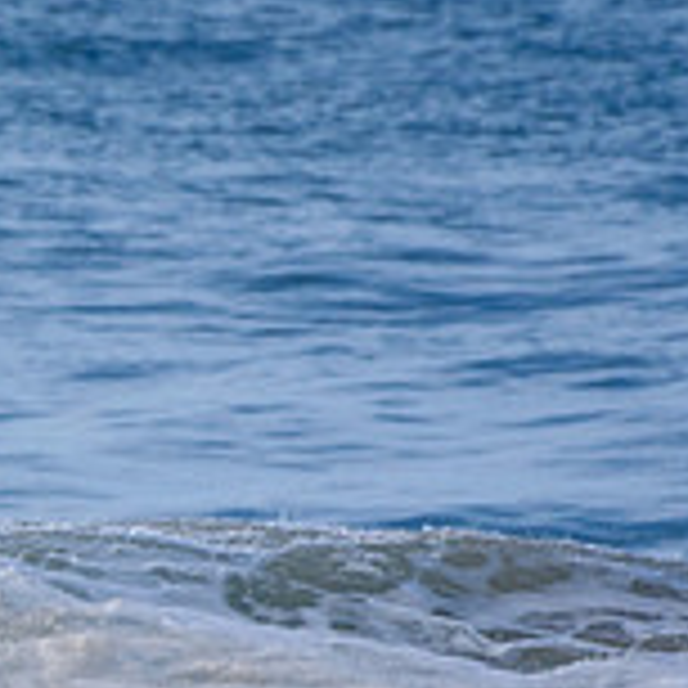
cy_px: 740
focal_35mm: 2410
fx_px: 54192
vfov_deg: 0.7
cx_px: -553
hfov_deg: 0.7
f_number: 5.6
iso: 360
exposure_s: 1/2000
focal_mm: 500
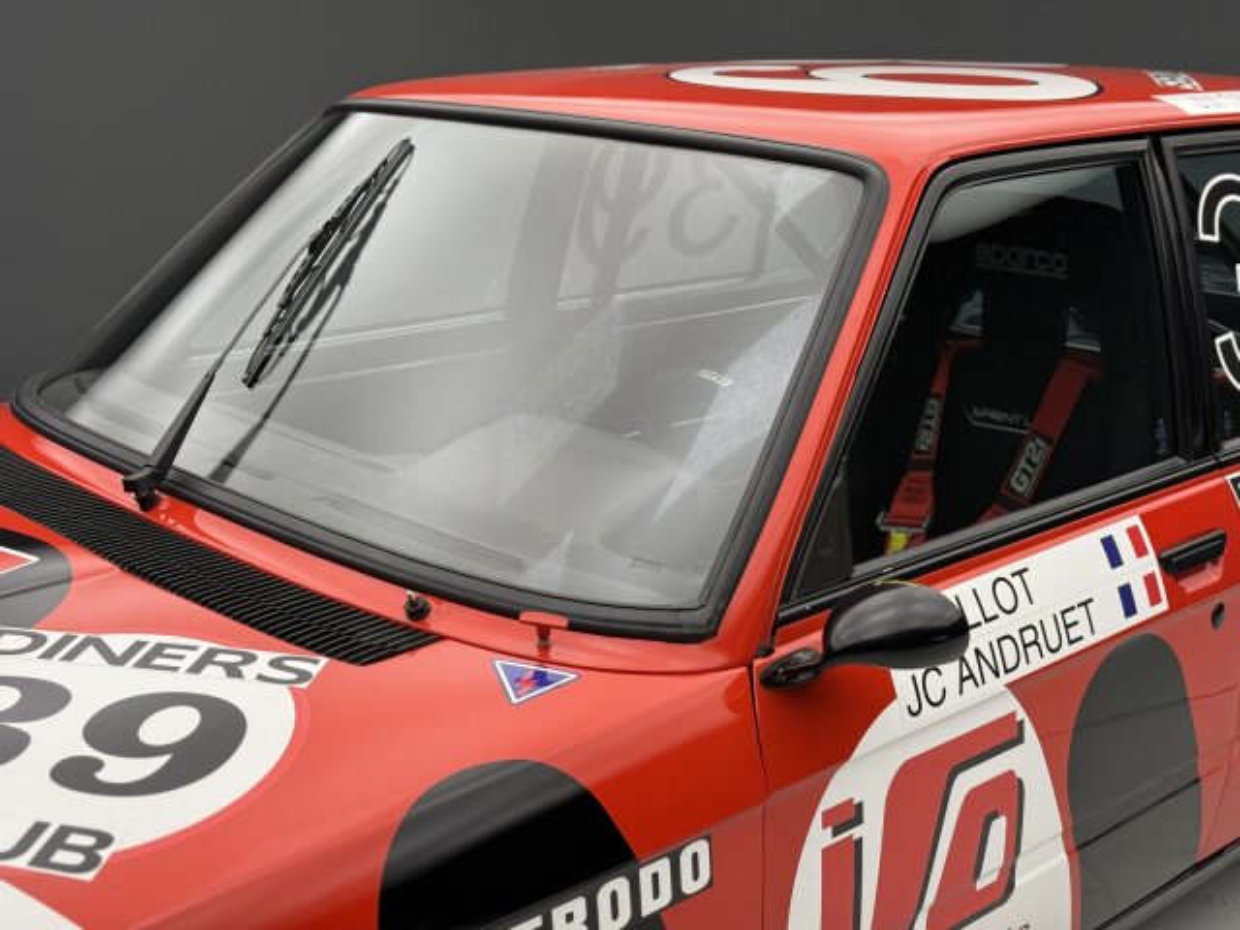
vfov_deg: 30.3
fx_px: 1719
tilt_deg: -15.4
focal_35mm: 48
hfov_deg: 39.7
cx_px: 620
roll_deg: +0.5
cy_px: 465
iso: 125
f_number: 1.78
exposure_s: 1/99
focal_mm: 6.76
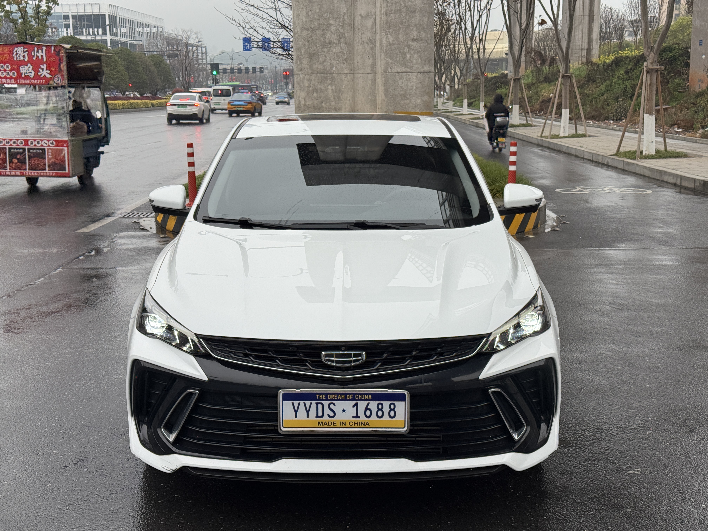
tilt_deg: -10.2
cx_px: 354
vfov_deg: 30.3
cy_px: 266
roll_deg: +0.9
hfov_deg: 39.7
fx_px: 982
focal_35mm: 48
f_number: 1.78
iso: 64
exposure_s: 1/452
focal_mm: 6.76
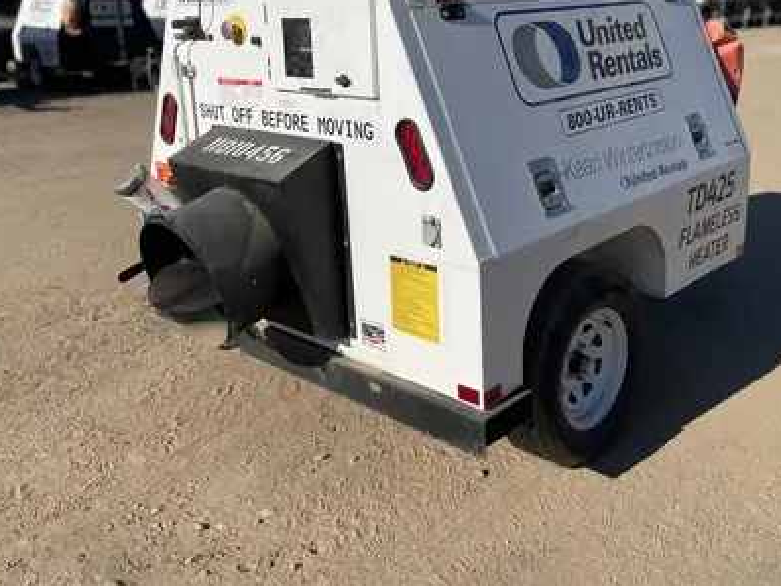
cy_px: 207
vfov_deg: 39.3
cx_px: 419
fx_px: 812
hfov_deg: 51.3
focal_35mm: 36
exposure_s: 1/13333
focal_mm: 4.2
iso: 50
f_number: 1.6
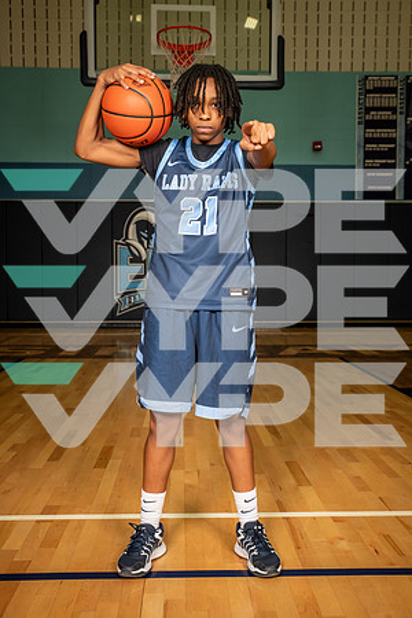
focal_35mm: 42
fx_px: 721
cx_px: 206
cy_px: 309
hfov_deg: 31.9
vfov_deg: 46.4
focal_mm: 42
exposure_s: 1/320
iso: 640
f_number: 6.3
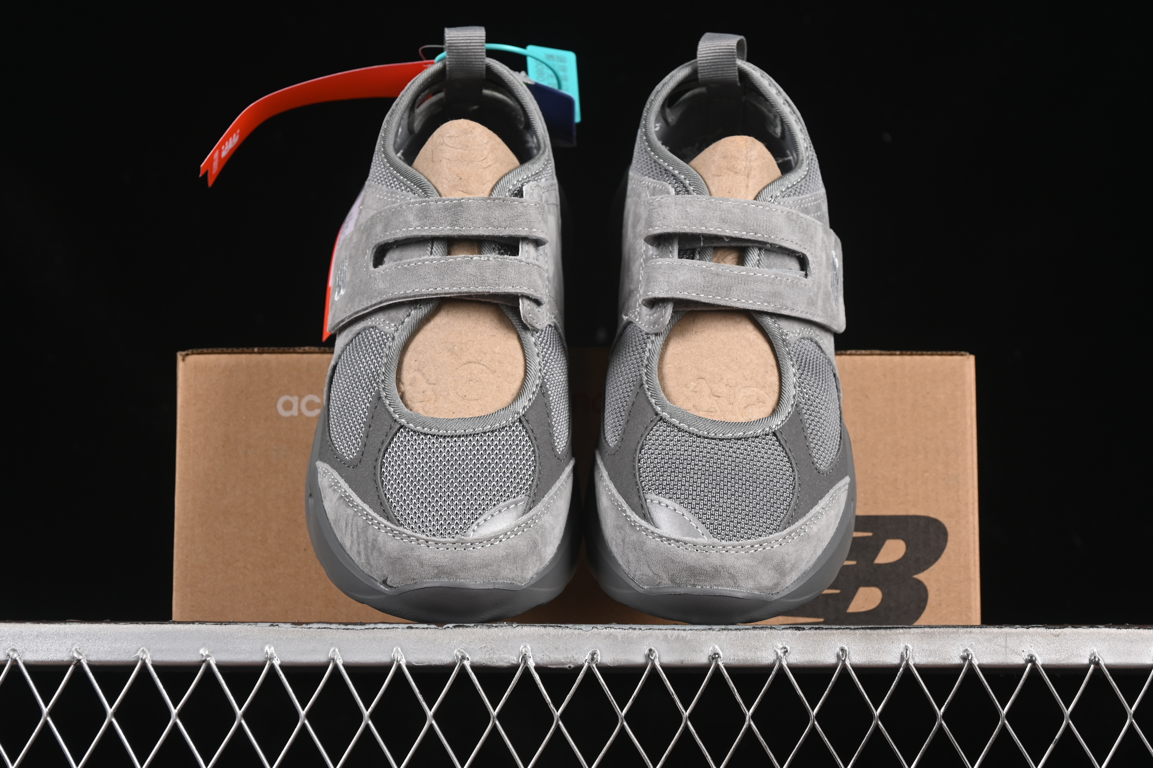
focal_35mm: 75
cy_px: 384
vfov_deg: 18.2
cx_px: 576
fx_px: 2402
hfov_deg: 27.0
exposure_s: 1/60
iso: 160
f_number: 6.3
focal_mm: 50
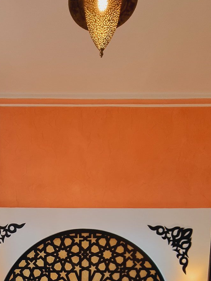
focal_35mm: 30
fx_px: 244
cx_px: 72
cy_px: 306
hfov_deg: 46.2
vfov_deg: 45.6
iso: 250
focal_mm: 2.2
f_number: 2.2
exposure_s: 1/50
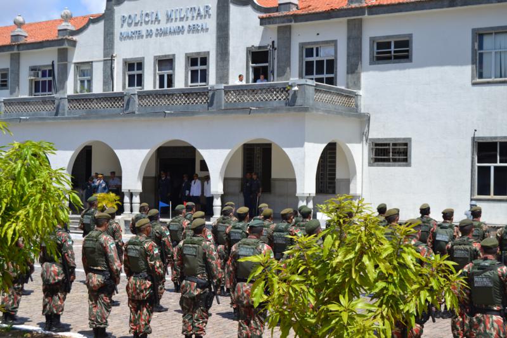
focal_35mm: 60
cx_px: 254
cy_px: 169
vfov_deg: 22.6
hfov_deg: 33.4
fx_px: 845
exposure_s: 1/250
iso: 100
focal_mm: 40
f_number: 8
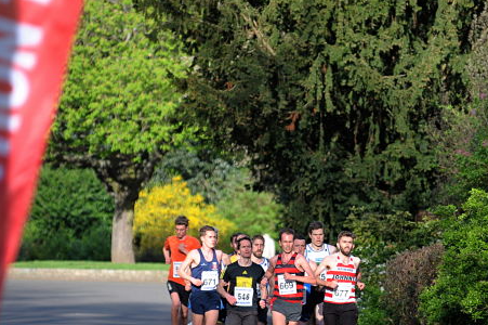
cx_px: 327
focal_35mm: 355
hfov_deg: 5.8
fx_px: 4809
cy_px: 240
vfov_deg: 3.9
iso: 800
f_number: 3.5
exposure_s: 1/3200
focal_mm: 200
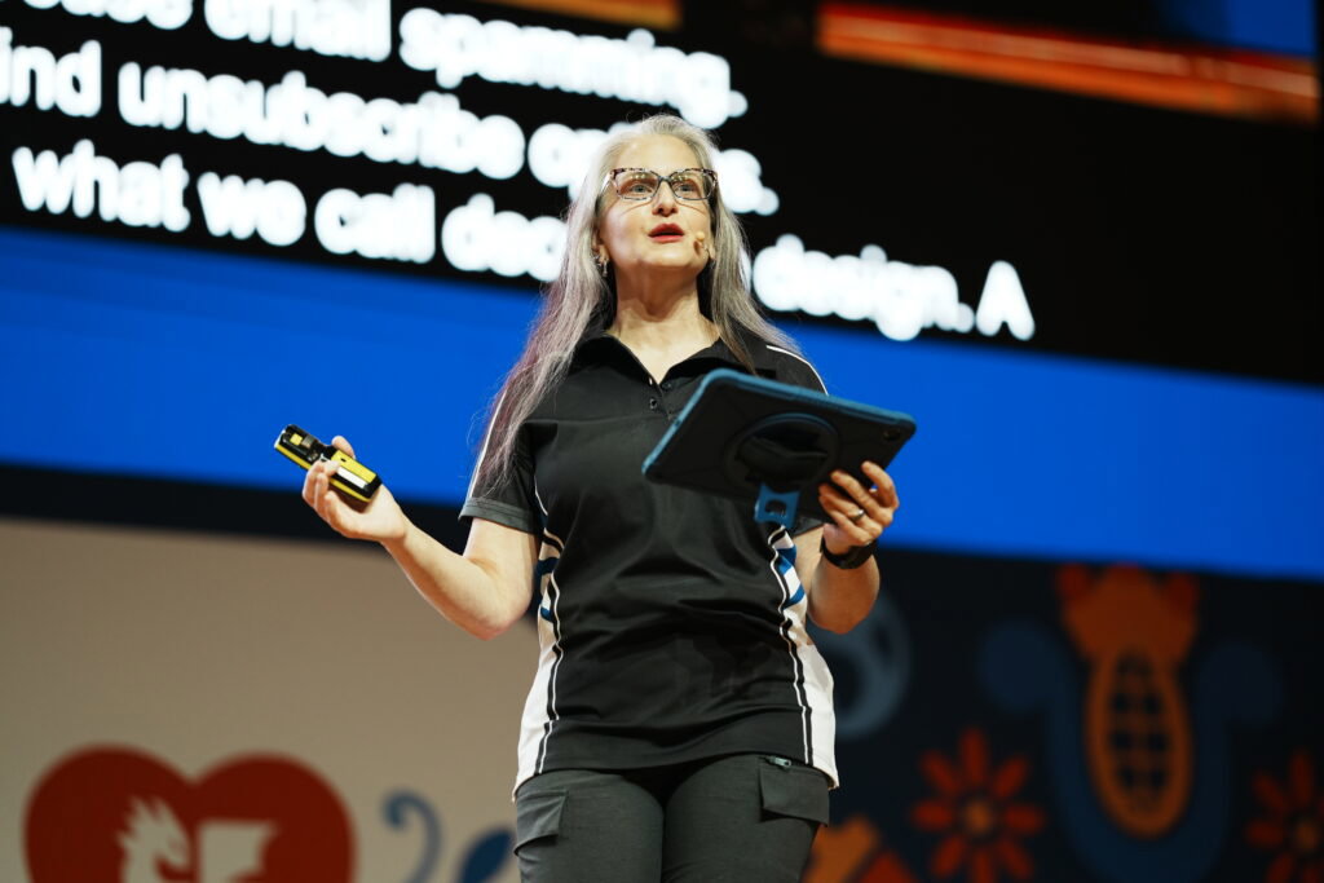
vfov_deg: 10.2
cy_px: 442
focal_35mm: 135
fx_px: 4965
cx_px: 662
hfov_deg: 15.2
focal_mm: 135
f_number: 1.8
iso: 800
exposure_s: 1/250
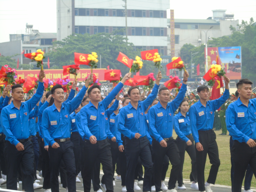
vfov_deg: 10.4
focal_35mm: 142
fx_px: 1050
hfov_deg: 13.9
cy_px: 96
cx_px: 128
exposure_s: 1/125
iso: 100
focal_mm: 25
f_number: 4.7
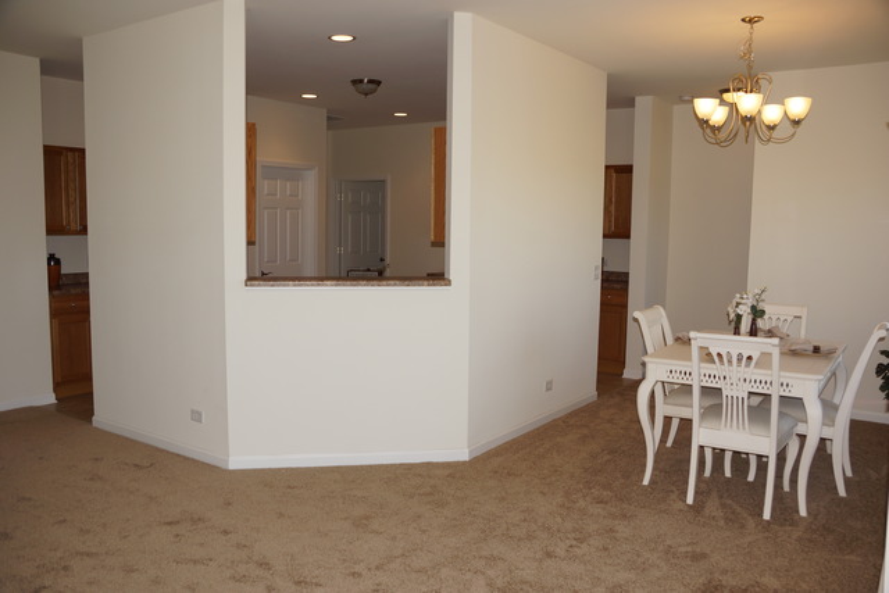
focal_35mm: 30
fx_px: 741
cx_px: 444
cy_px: 296
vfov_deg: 43.6
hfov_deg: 61.9
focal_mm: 20
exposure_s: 1/160
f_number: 4
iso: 100
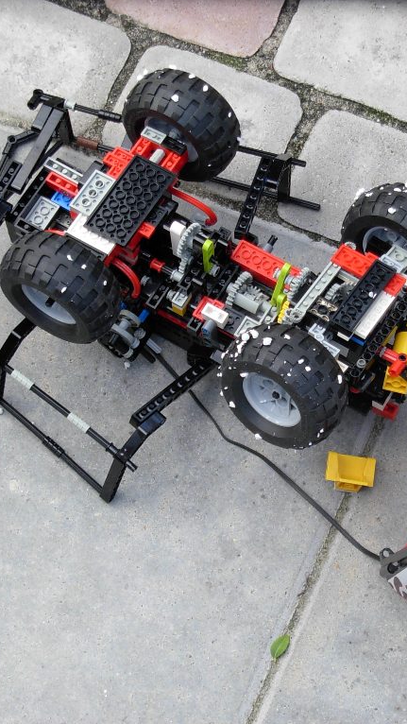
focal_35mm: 102
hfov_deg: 11.9
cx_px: 294
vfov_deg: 20.9
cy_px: 362
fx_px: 1957
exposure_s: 1/114
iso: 79
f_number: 3.5
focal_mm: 11.5
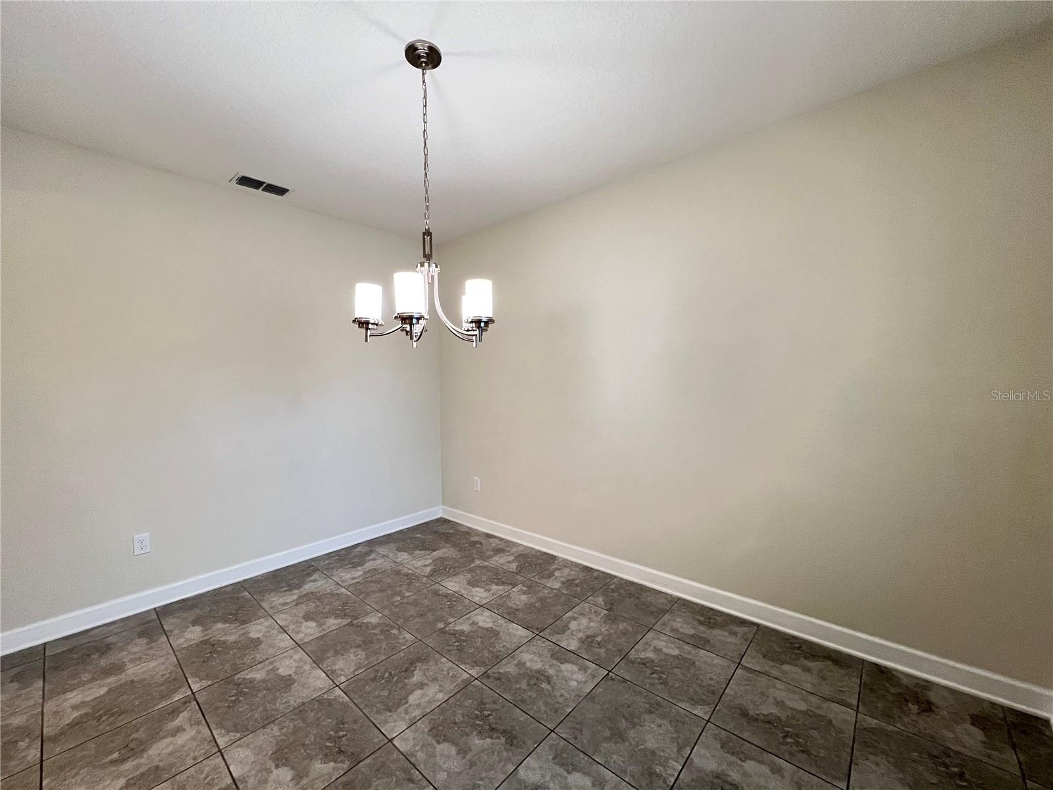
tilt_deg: -2.2
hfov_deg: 106.2
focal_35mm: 13
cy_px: 395
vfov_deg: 89.9
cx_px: 526
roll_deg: +1.2
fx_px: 395
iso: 250
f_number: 1.8
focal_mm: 1.57
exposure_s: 1/60
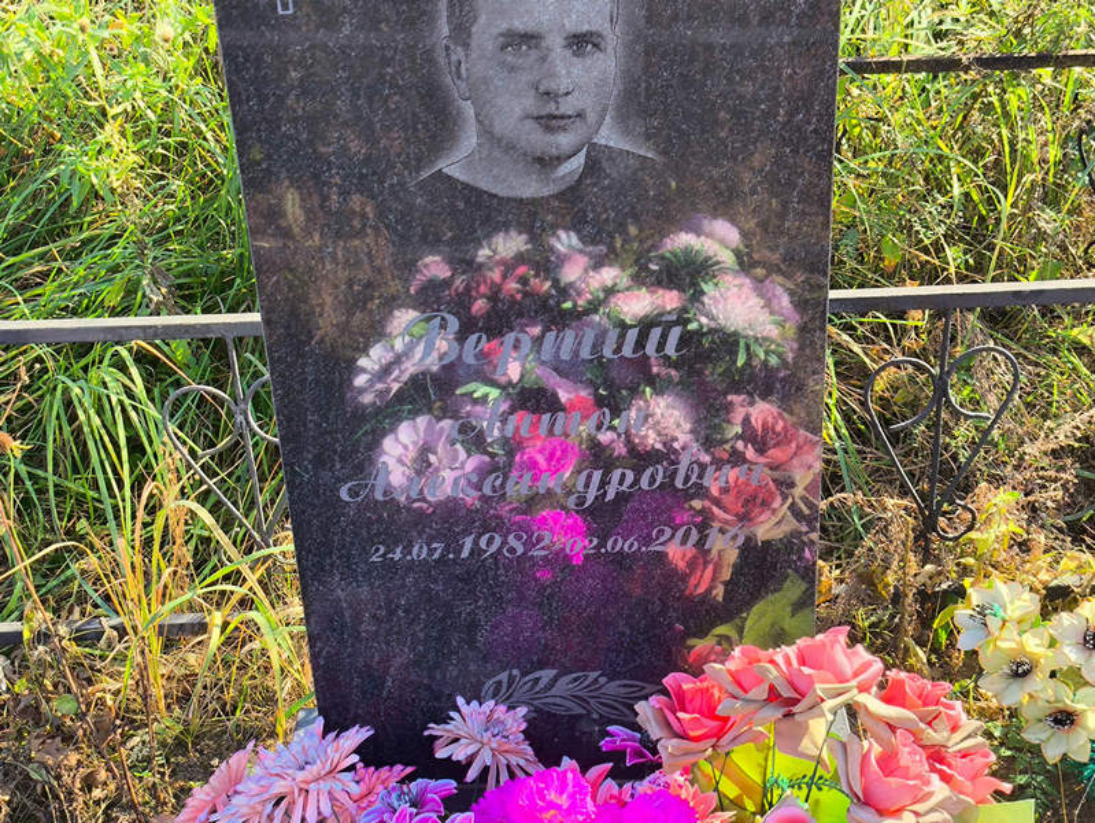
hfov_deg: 38.2
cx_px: 548
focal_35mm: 50
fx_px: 1582
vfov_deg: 29.1
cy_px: 412
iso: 50
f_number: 1.7
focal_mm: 4.71
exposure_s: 1/411
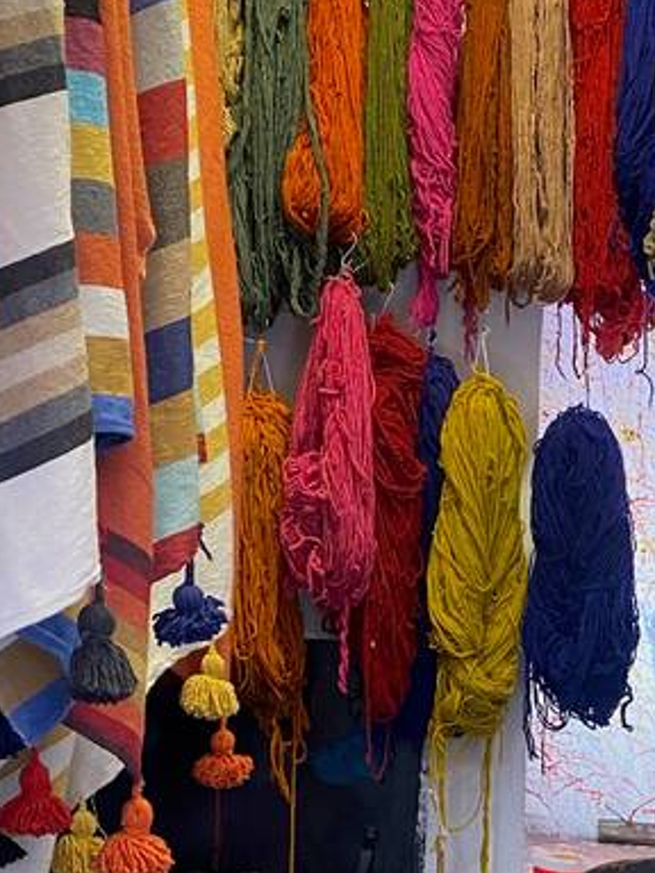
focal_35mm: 65
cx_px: 655
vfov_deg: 29.6
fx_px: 1640
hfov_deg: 21.8
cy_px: 571
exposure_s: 1/60
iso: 250
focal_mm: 4.25
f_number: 1.8
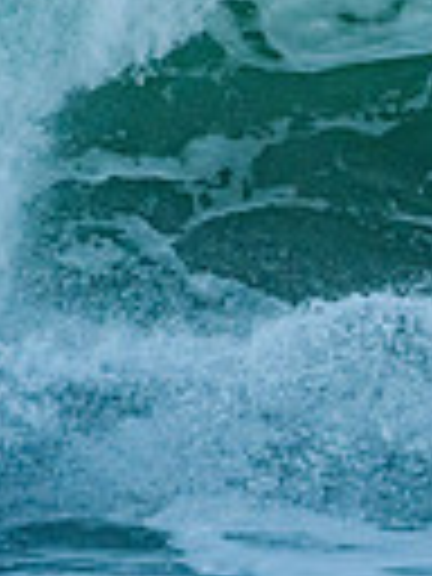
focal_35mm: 2178
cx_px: 1004
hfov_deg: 0.7
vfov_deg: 0.9
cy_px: 344
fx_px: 36241
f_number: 5.6
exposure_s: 1/1600
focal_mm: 500
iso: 640
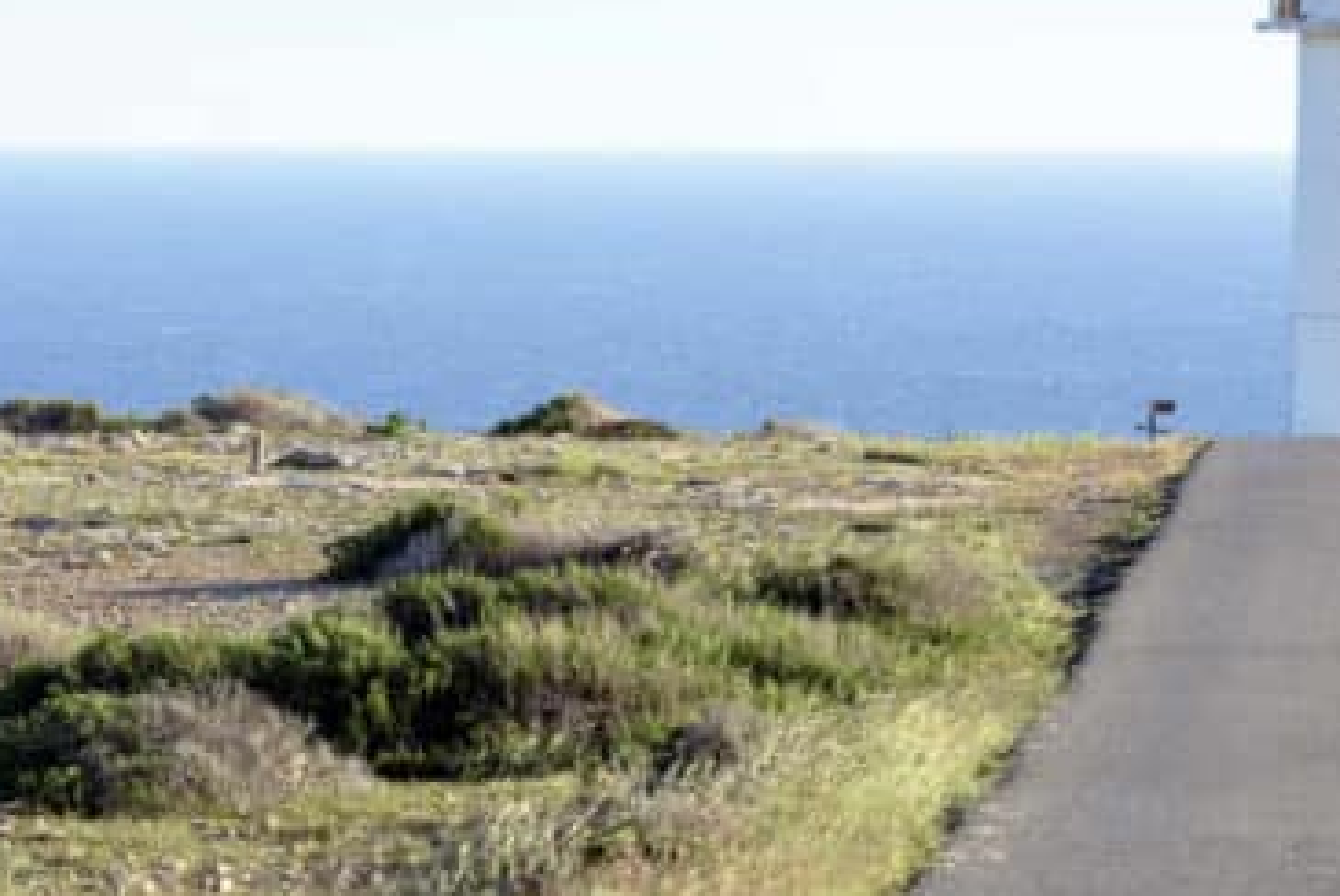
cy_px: 687
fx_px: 15683
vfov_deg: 3.3
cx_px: 485
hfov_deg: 4.9
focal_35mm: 421
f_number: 5.6
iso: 400
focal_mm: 150
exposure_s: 1/640
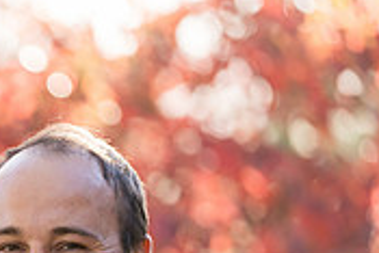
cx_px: -219
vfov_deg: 3.3
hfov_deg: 4.9
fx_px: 4362
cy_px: 390
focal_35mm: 414
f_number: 2.8
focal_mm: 125
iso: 640
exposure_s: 1/640
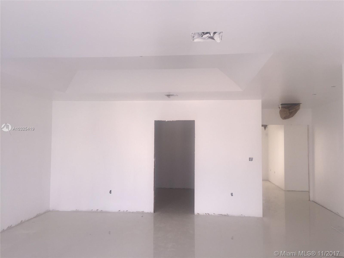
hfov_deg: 61.7
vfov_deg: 48.2
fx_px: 288
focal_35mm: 29
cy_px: 129
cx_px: 172
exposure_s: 1/53
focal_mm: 4.15
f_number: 2.2
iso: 32
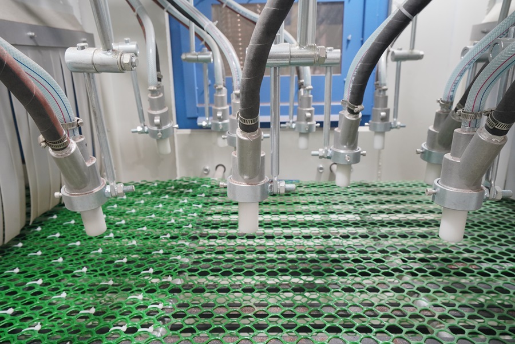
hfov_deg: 67.4
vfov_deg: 47.9
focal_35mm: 27
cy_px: 172
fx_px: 386
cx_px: 258
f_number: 8
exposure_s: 1/30
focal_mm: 27
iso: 2000
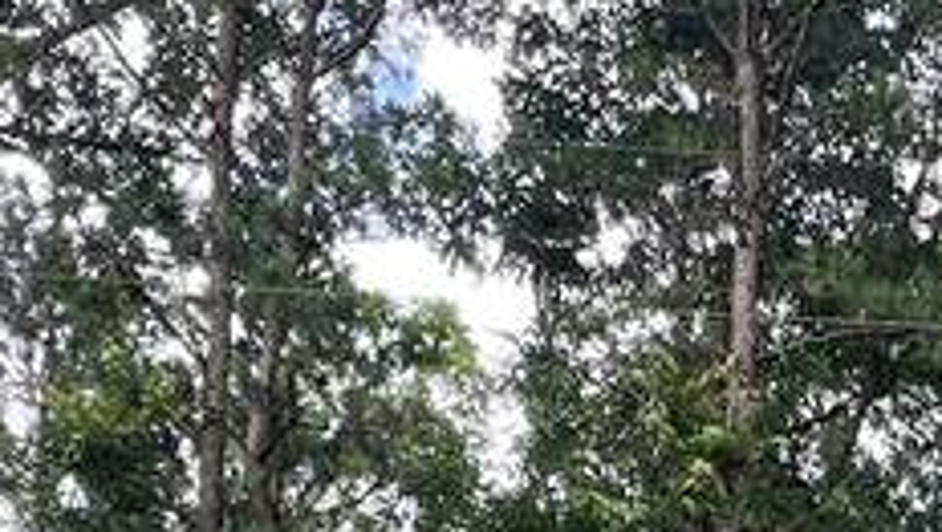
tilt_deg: +6.6
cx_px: 1263
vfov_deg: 12.4
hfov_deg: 23.6
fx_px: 1950
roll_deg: +0.8
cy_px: 1251
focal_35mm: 78
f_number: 1.8
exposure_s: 1/163
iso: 32
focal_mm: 1.57
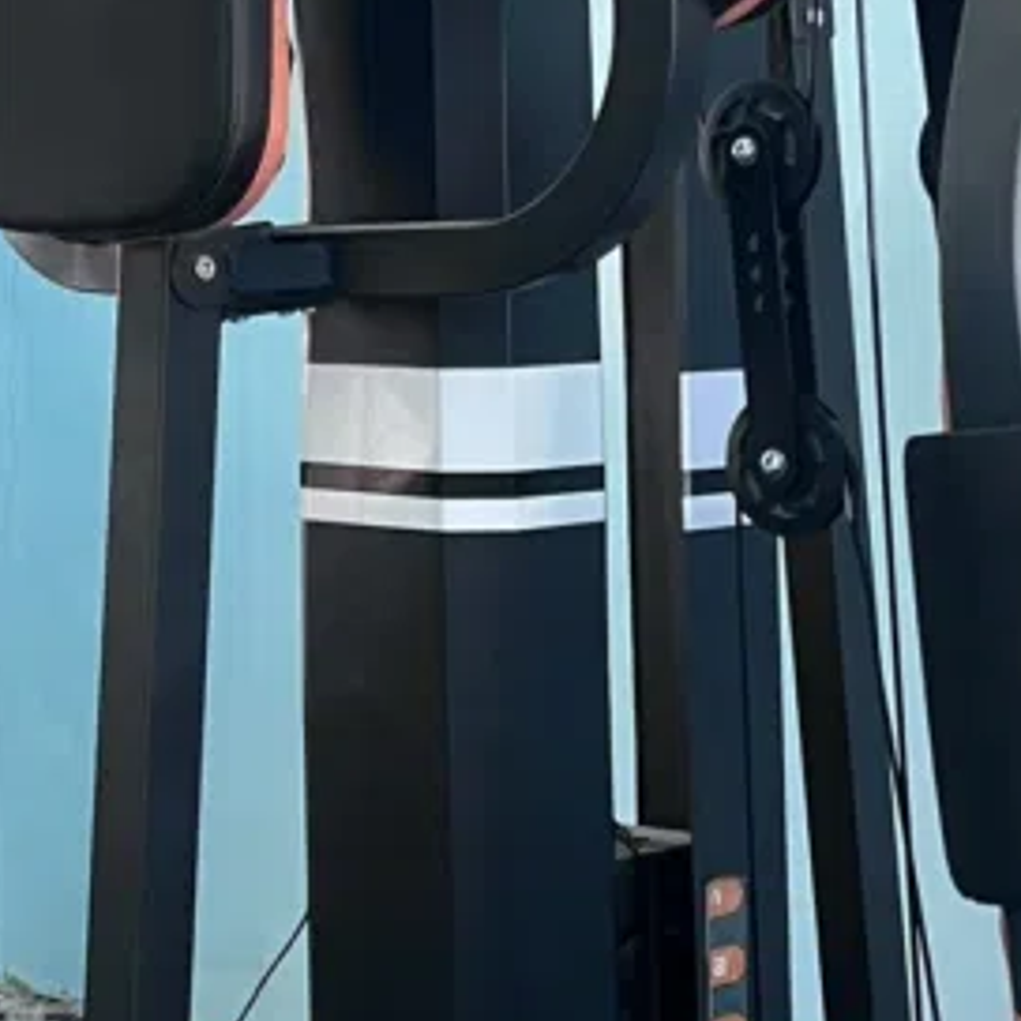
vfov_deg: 31.1
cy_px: 259
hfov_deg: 31.4
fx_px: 1802
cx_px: 334
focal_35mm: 54
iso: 200
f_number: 1.5
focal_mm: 5.7
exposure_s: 1/50
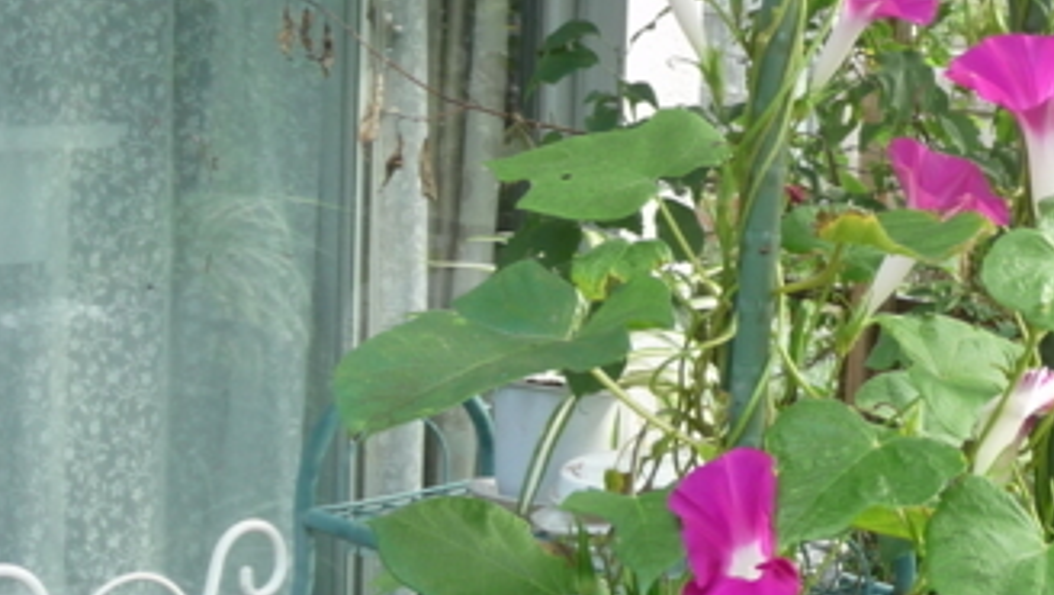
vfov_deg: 14.2
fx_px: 2377
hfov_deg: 24.6
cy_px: 187
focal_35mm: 85
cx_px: 855
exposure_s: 1/40
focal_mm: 5.3
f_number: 3.5
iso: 100
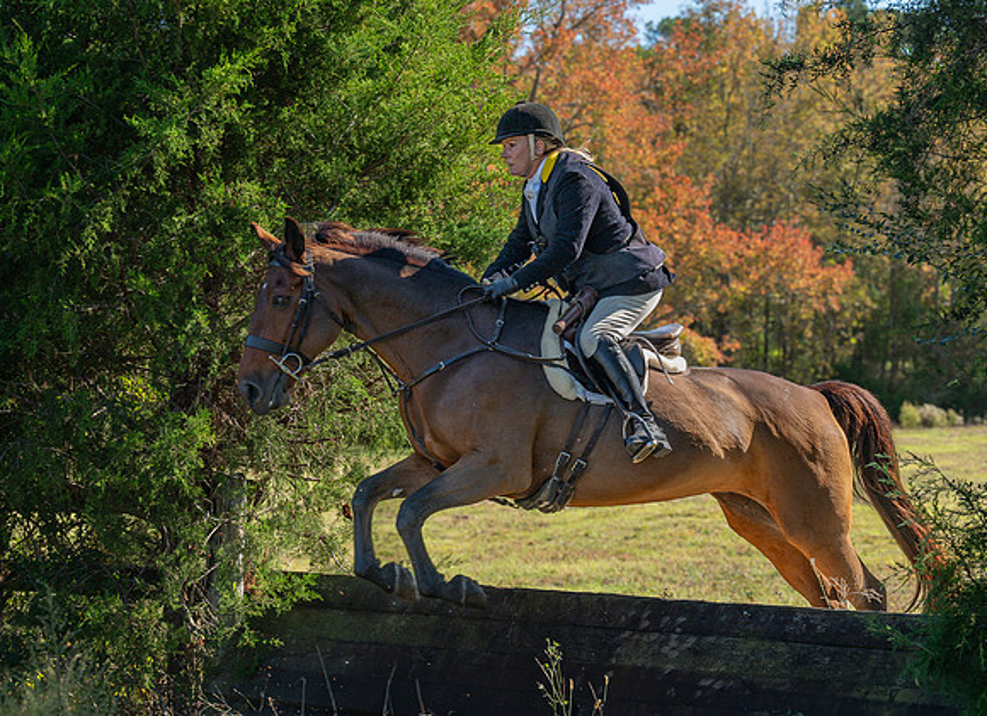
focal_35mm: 82
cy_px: 351
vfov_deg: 17.6
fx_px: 2319
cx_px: 527
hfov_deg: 24.0
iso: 500
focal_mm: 70
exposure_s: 1/640
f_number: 4
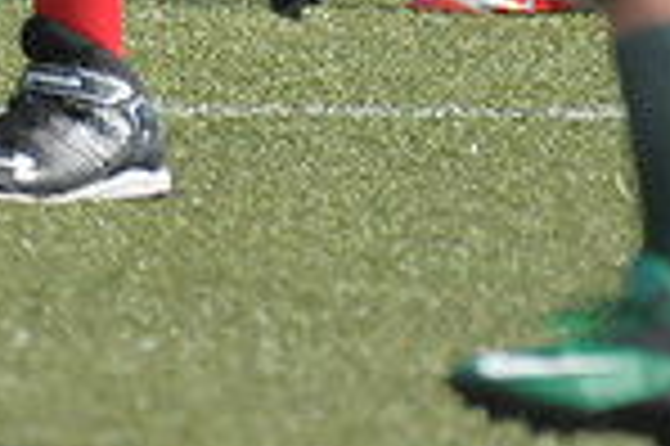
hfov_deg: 1.2
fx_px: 31436
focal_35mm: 1691
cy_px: -309
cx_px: 265
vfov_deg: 0.8
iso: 1600
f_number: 4
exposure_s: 1/6400
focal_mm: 290
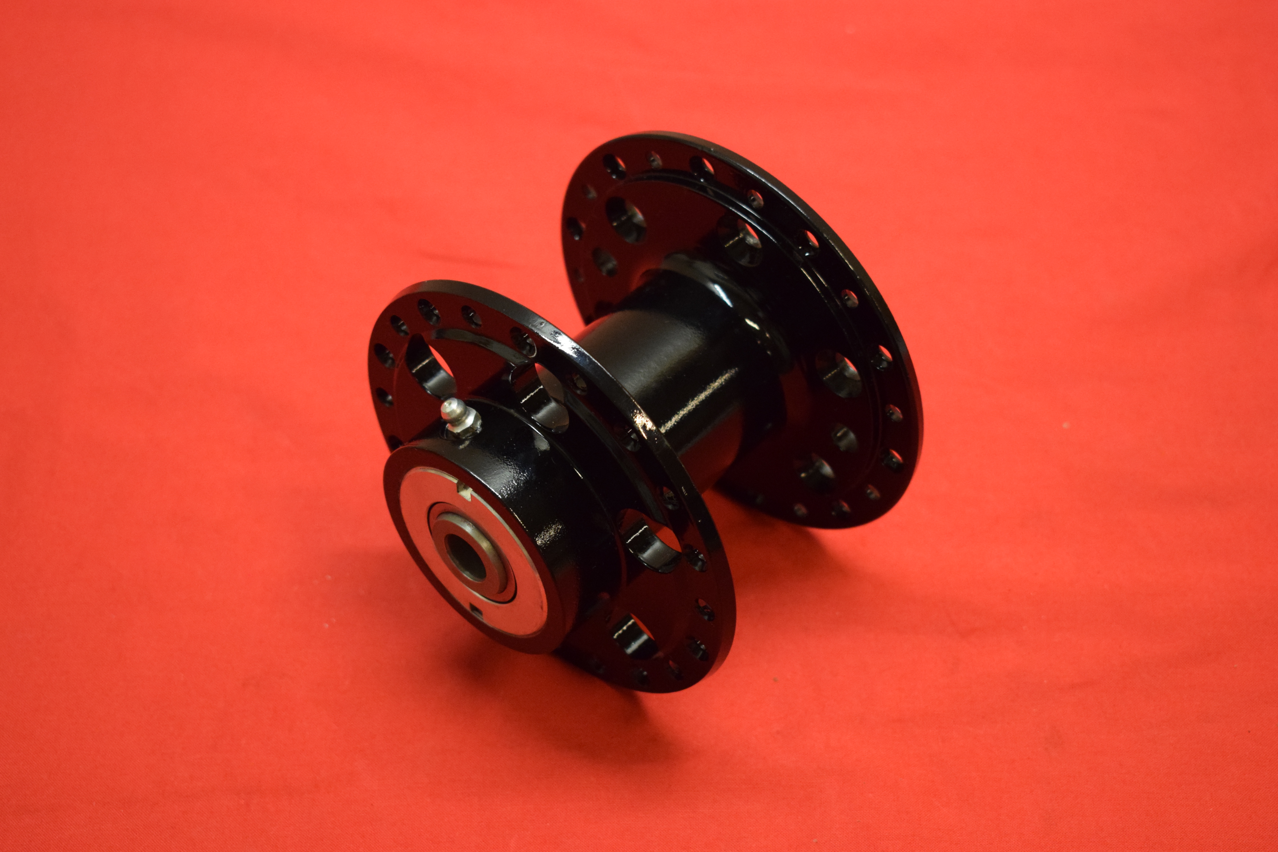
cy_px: 426
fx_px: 2397
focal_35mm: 68
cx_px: 639
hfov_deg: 29.9
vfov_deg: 20.2
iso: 2500
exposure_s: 1/125
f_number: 5
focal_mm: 45
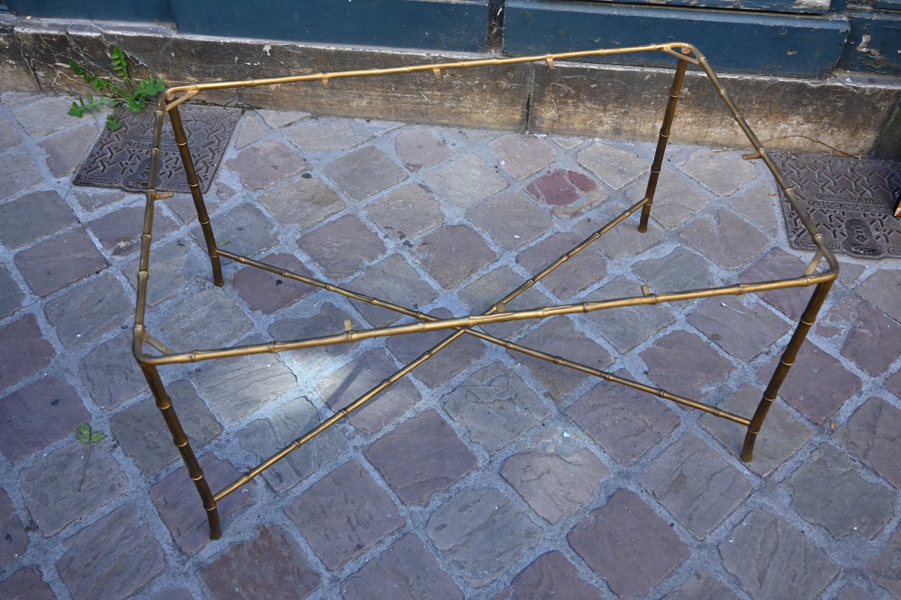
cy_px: 300
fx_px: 807
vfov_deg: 40.8
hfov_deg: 58.3
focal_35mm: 32
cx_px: 450
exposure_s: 1/250
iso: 400
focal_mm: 21.5
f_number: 4
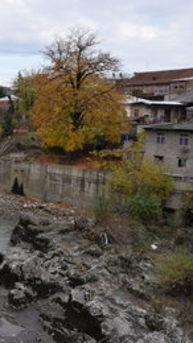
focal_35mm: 51
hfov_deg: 21.4
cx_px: -57
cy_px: 171
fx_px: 463
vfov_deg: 40.7
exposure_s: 1/250
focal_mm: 21
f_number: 8
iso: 220
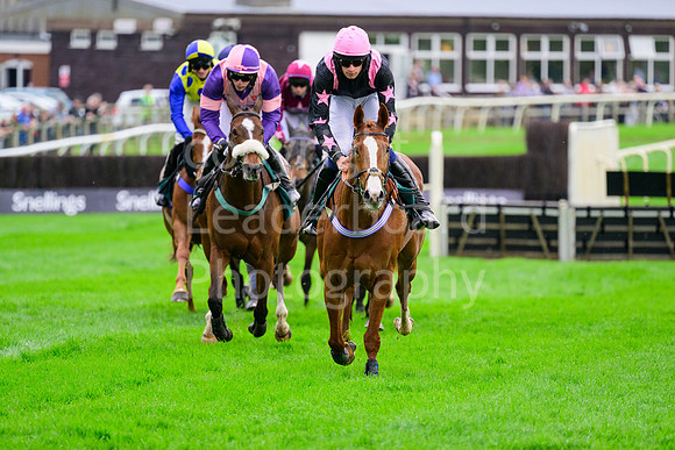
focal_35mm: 400
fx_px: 7501
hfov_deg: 5.2
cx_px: 338
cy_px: 225
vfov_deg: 3.4
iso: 1250
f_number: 5.6
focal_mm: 400
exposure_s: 1/1250
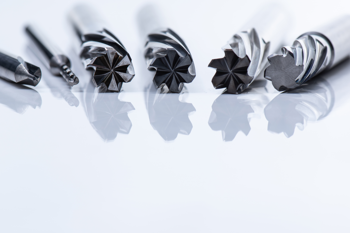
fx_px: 1531
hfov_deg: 13.0
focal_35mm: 158
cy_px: 116
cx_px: 175
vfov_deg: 8.7
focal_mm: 105
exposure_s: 1/10
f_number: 13
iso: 100
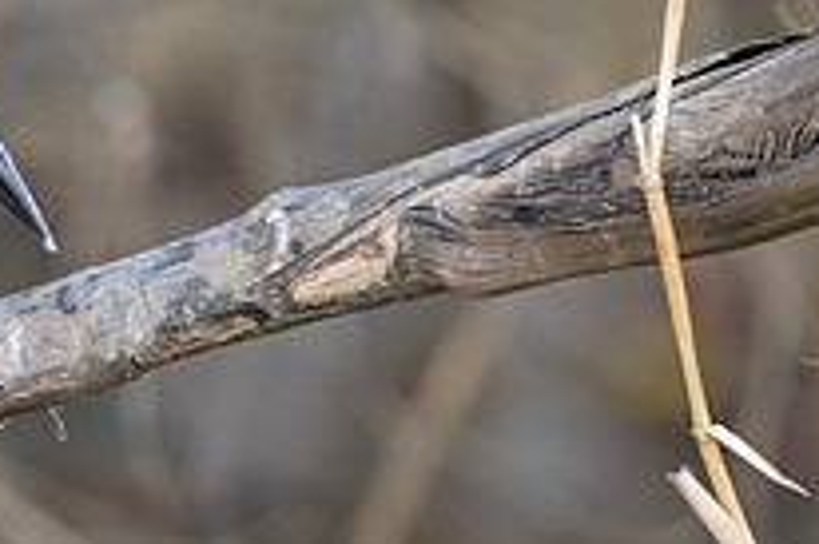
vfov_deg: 0.6
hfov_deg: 1.0
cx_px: 2
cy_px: 399
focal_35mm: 2121
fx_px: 48213
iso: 280
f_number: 2.8
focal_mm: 400
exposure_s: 1/500
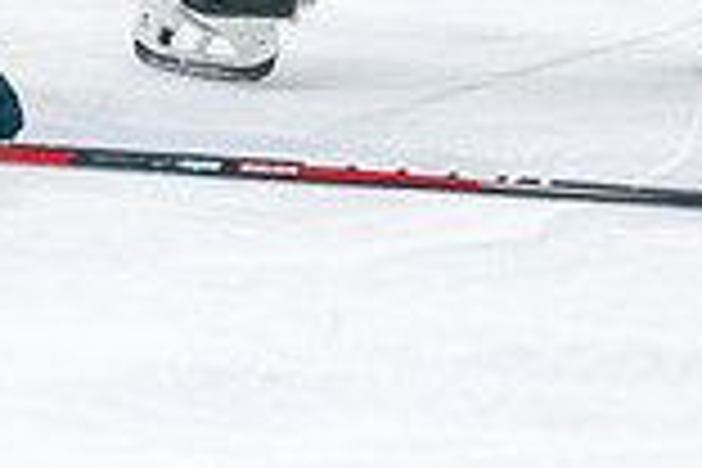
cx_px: 338
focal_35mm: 637
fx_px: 12421
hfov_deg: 3.2
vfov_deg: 2.2
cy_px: -308
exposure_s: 1/1250
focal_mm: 155
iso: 3200
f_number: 2.8
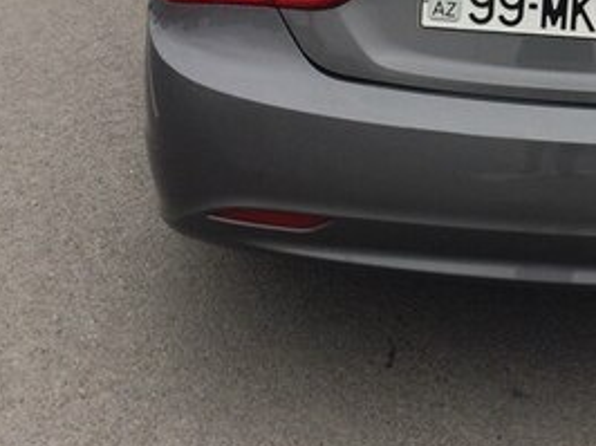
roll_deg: -2.8
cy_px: -64
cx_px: 583
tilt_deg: -16.7
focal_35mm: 72
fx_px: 1239
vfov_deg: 19.4
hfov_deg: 25.8
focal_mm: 4.15
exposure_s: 1/446
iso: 32
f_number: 2.2
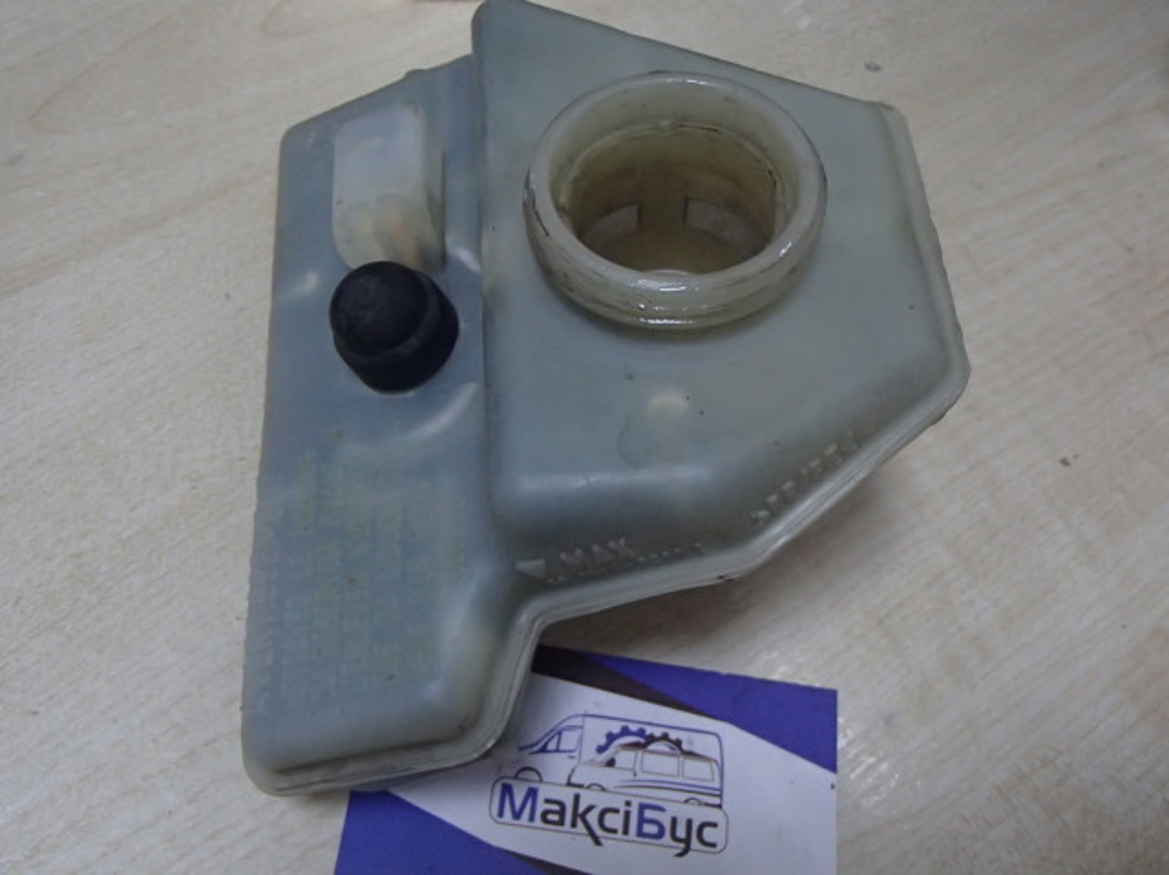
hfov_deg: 50.2
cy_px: 438
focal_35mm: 37
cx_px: 584
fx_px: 1249
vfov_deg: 38.6
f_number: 4.7
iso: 800
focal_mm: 6.64
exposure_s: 1/60
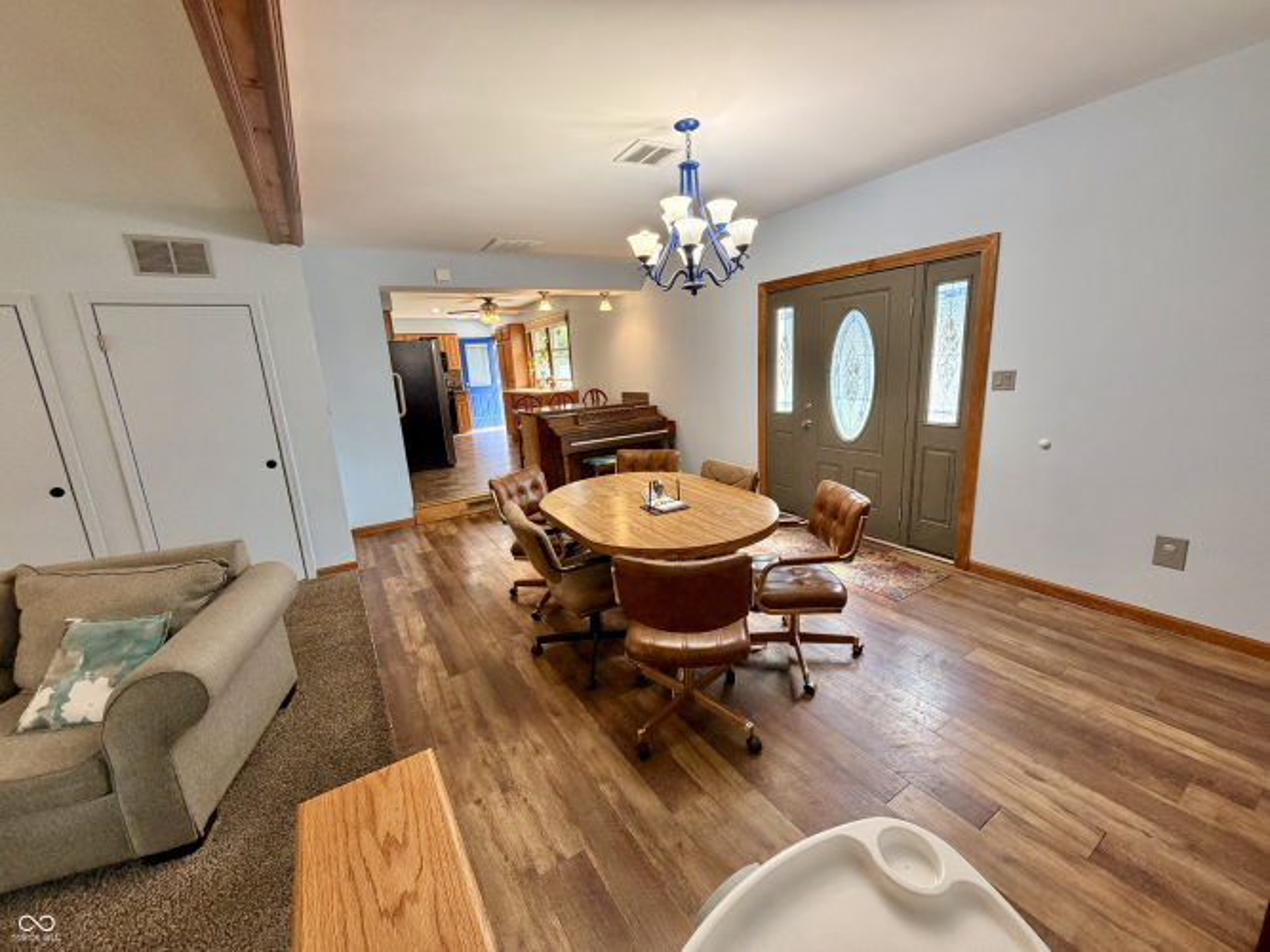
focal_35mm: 14
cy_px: 476
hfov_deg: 102.1
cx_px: 635
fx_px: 514
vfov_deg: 85.7
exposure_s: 1/120
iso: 250
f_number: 2.2
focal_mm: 2.22
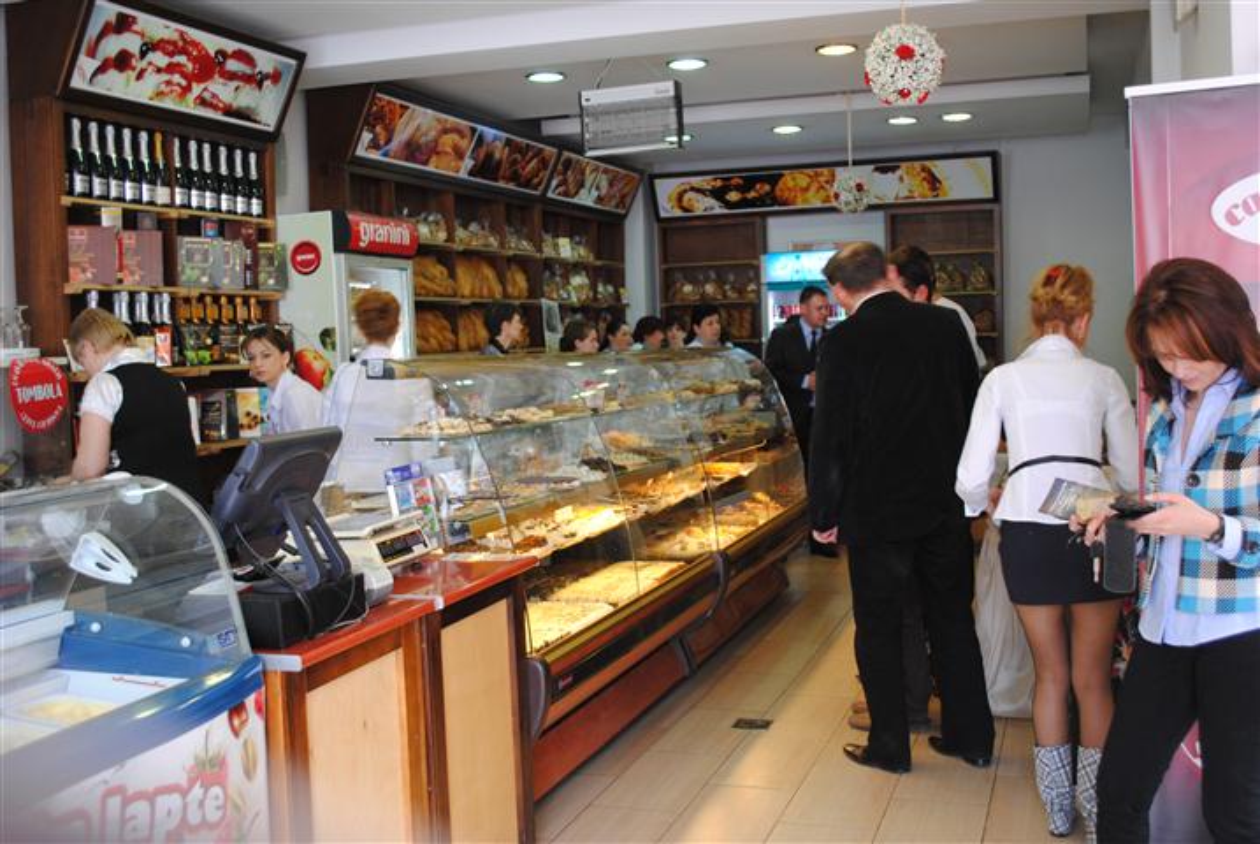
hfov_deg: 49.5
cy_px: 422
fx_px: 1367
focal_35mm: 39
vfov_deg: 34.3
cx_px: 630
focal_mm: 26
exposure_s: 1/25
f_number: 4.2
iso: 400
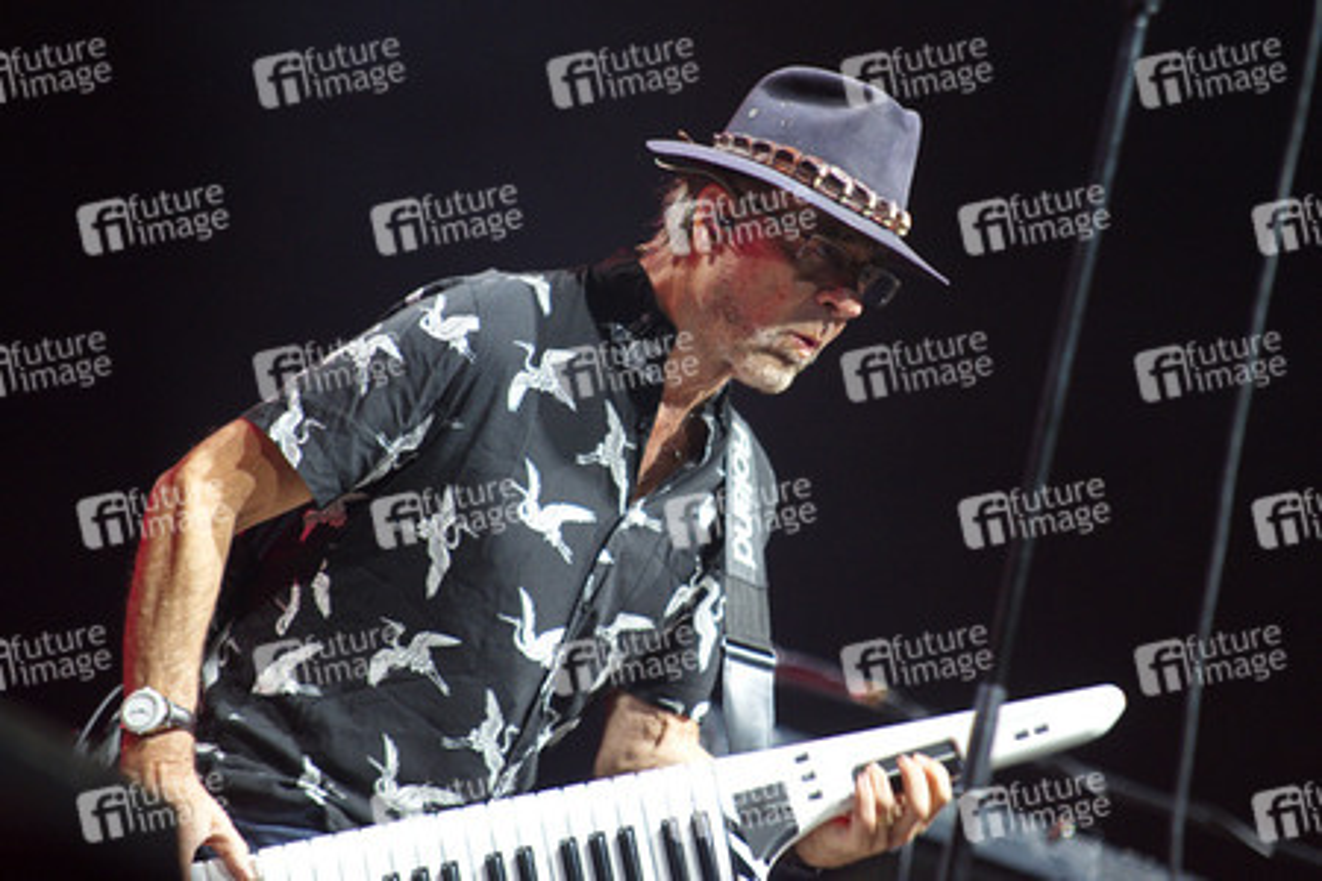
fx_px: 7344
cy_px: 440
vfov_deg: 6.9
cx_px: 661
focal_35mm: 200
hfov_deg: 10.3
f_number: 2.8
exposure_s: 1/80
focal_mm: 200
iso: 3200
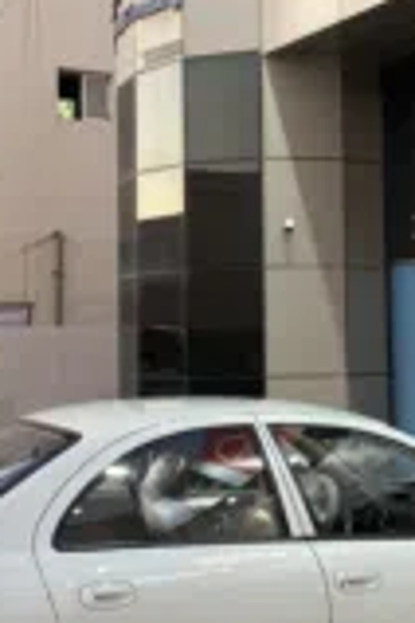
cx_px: 231
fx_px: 1176
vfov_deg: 29.6
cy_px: 274
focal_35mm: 68
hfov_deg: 20.0
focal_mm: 4.25
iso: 160
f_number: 1.8
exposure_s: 1/50
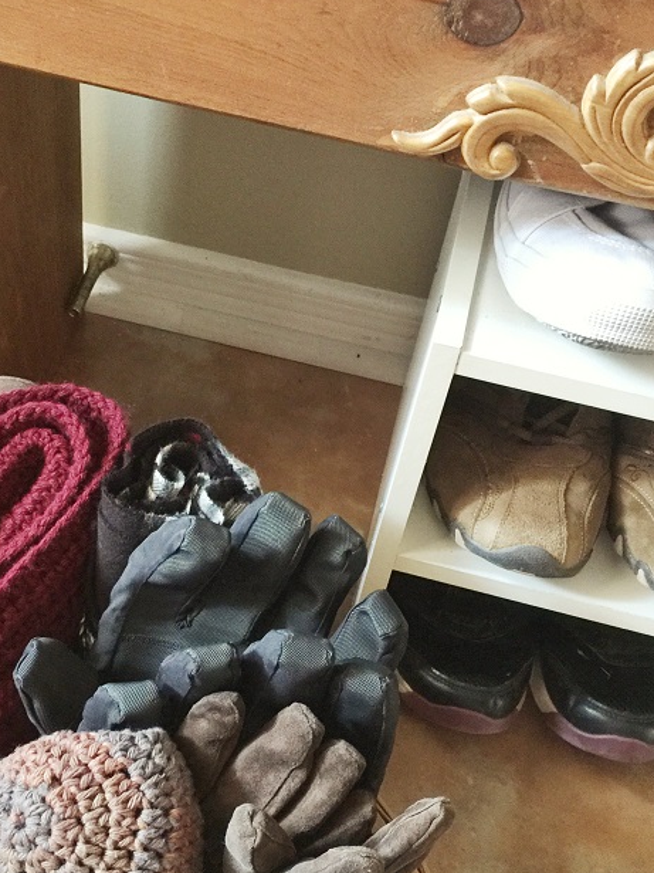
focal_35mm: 46
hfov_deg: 31.4
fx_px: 1159
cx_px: 245
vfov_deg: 40.9
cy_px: 559
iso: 100
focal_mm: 4.15
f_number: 2.2
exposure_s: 1/4
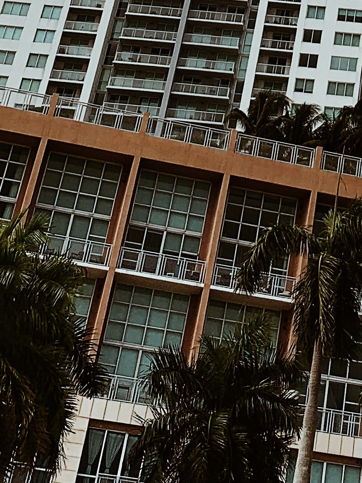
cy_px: -245
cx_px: 432
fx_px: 1269
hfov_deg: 15.6
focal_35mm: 91
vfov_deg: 18.9
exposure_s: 1/4902
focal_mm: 4.25
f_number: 1.8
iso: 25
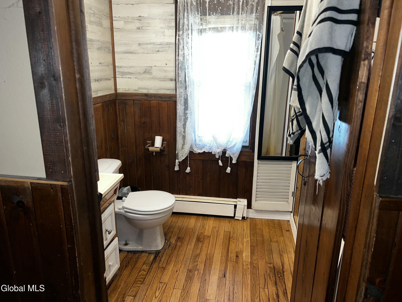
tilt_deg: -14.4
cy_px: 151
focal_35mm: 26
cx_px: 201
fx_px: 302
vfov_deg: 53.1
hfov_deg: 67.3
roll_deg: -0.9
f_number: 1.5
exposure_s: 1/15
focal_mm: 5.7
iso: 64
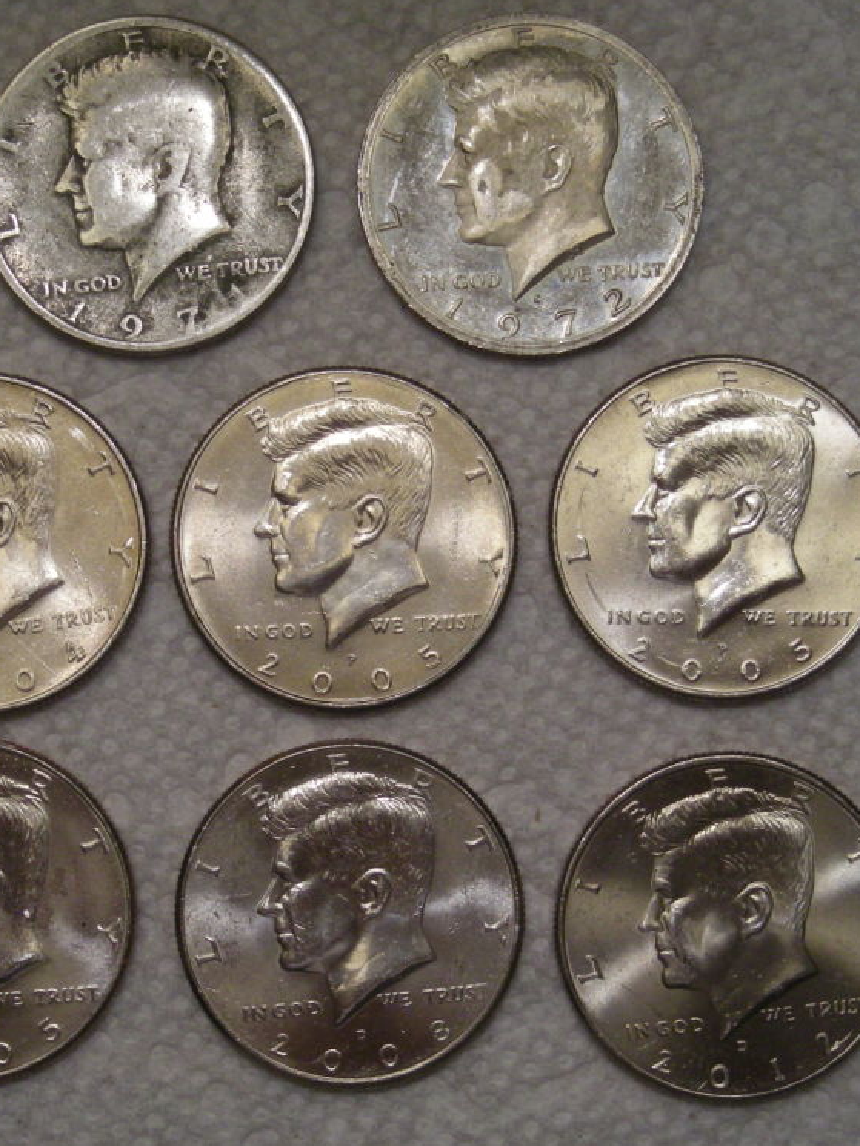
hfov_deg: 14.5
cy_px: 572
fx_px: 3378
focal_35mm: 102
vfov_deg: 19.3
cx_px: 332
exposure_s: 1/63.3
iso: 193
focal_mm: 12.3
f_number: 3.9
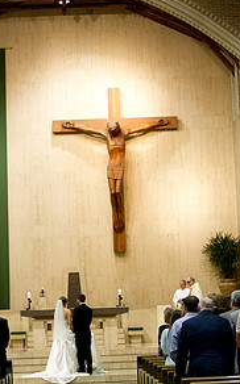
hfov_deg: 11.9
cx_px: 71
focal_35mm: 110
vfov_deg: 18.9
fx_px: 1153
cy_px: 249
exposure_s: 1/100
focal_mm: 70
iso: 1250
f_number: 2.8
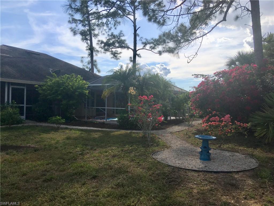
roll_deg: -1.9
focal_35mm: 29
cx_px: 137
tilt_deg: +2.5
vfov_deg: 48.2
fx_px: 230
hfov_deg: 61.7
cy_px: 103
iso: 25
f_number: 2.2
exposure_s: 1/3077
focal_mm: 4.15
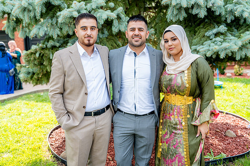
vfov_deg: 31.9
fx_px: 292
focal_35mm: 42
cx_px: 125
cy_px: 83
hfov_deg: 46.4
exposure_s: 1/320
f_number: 5
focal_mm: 42
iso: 320
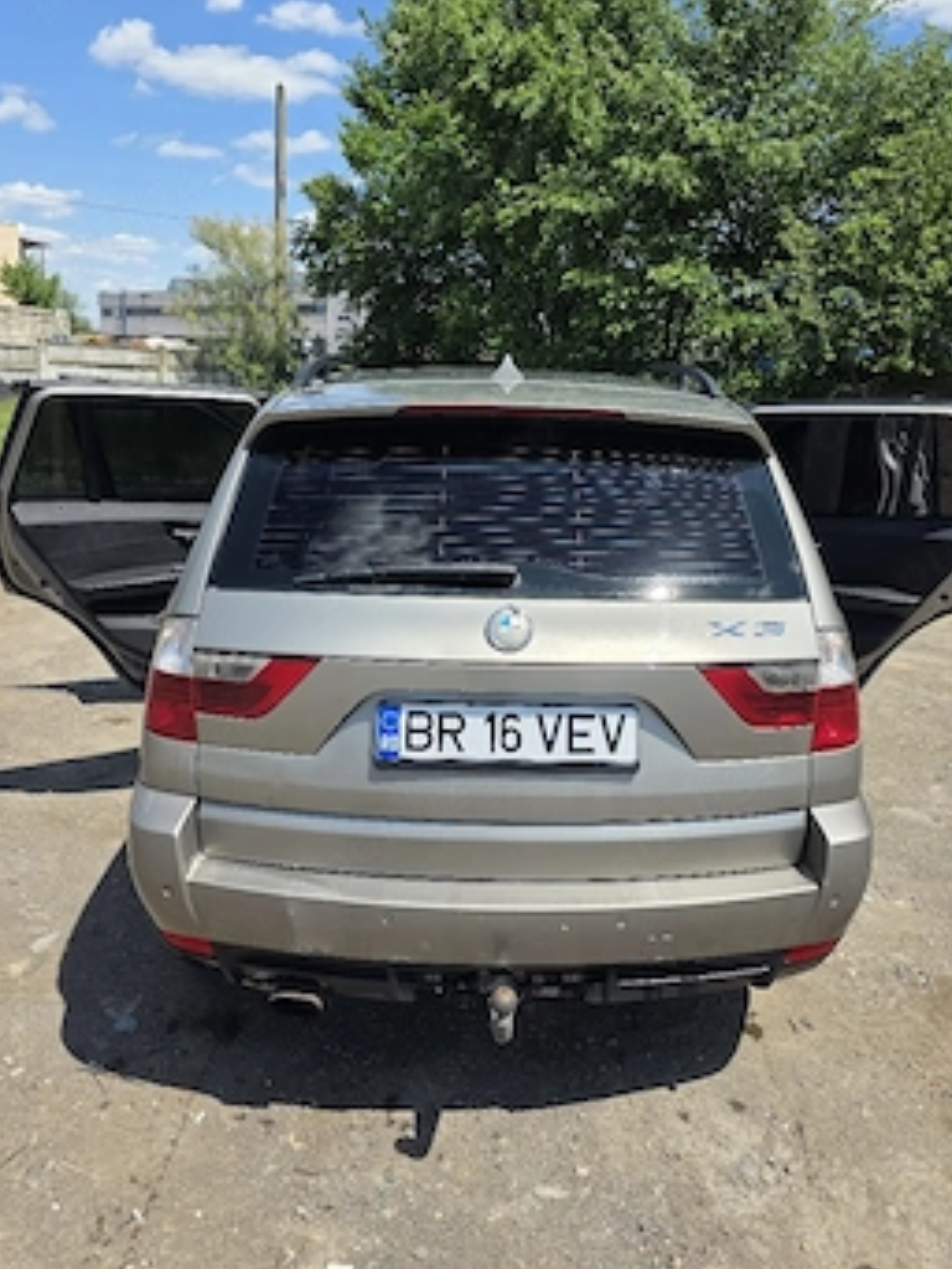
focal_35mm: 27
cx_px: 509
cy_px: 551
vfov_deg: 65.0
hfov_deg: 51.3
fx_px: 989
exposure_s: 1/5000
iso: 80
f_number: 1.7
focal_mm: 6.3
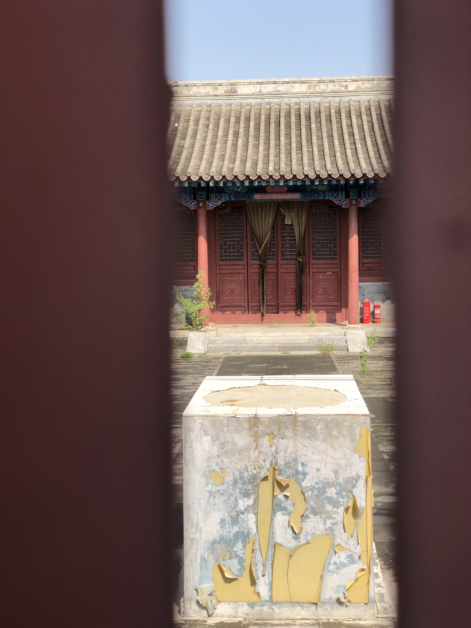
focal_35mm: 53
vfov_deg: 36.2
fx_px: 961
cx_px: 232
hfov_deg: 27.5
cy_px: 316
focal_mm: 6
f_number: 2.4
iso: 16
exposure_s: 1/800
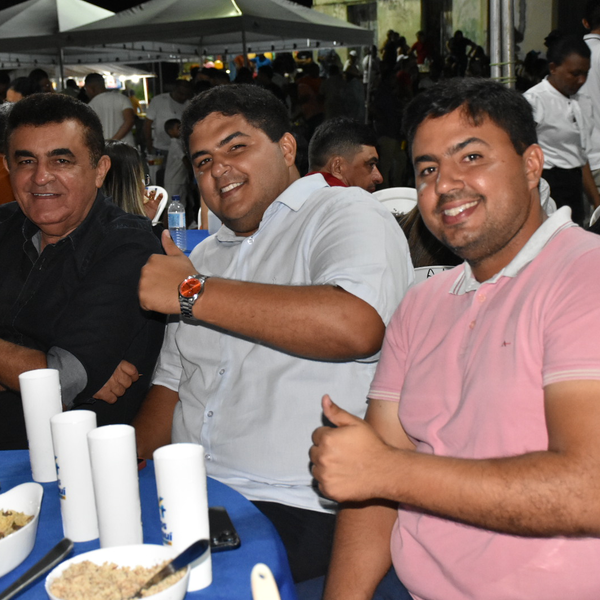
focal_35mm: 66
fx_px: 1294
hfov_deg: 26.1
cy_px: 297
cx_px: 287
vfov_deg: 26.1
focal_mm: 34
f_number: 5.6
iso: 3200
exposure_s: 1/100
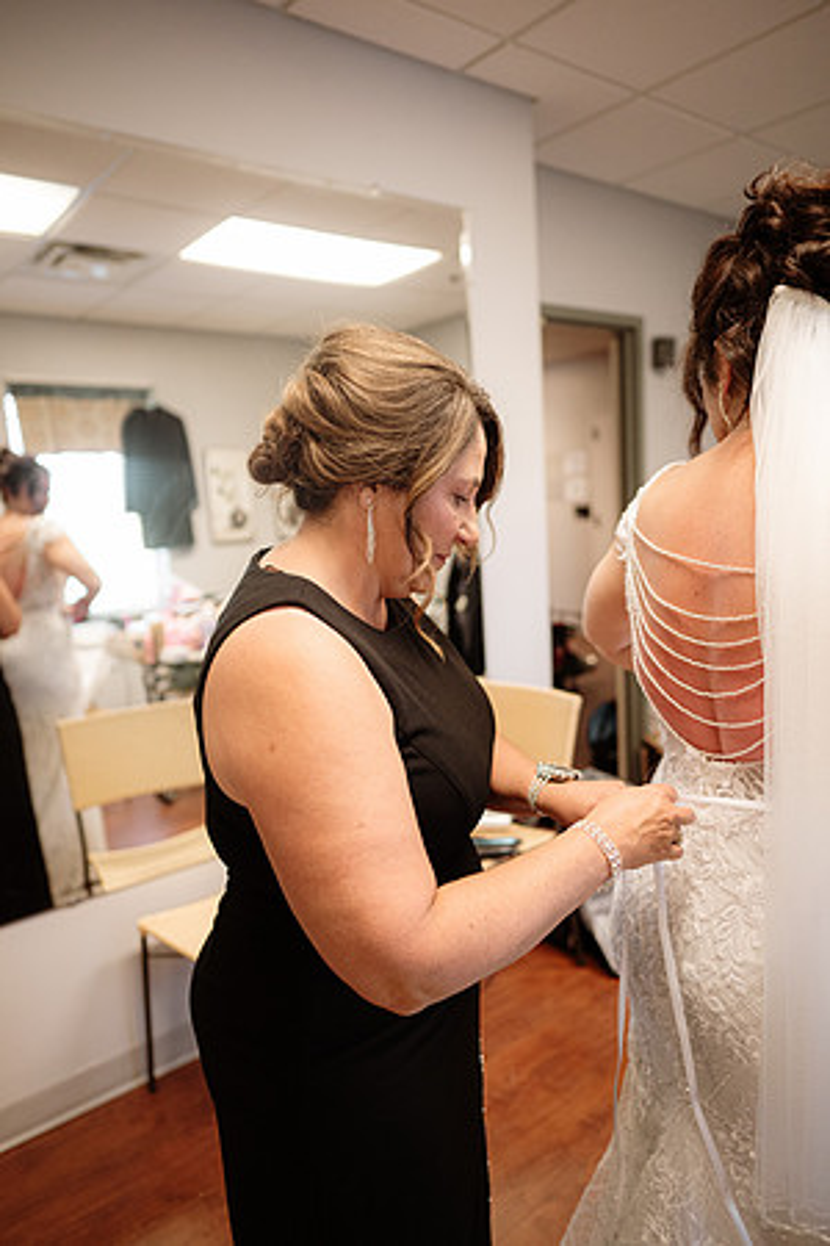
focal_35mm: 24
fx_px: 830
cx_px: 415
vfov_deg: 73.7
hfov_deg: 53.1
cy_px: 623
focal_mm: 24
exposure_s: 1/320
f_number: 2.2
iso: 1250
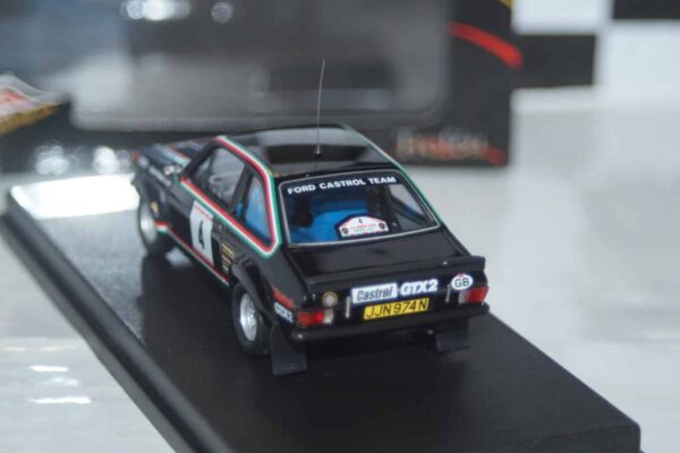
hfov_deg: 17.1
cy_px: 226
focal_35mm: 120
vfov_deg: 11.4
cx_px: 340
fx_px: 2266
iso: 500
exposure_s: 1/125
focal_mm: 80
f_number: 5.6
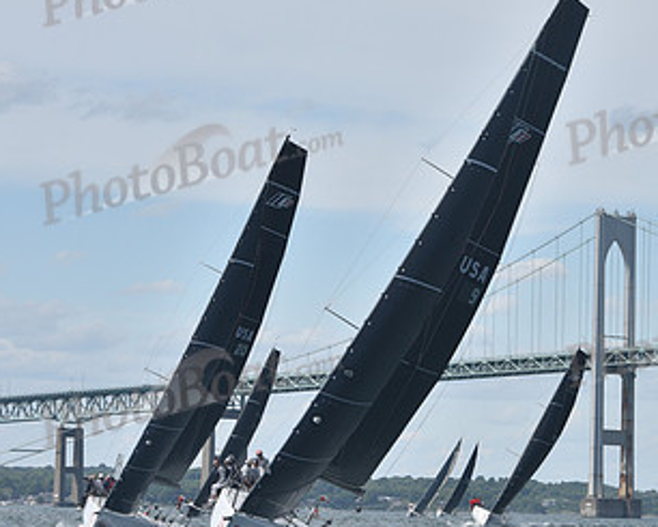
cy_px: 251
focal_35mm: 178
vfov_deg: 8.7
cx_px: 456
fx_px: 3468
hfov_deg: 10.8
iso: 320
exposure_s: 1/800
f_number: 8
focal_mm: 100
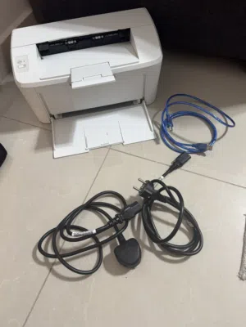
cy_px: 164
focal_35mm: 24
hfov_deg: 56.8
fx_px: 227
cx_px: 123
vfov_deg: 71.6
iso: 320
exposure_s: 1/50
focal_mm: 6.76
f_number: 1.78
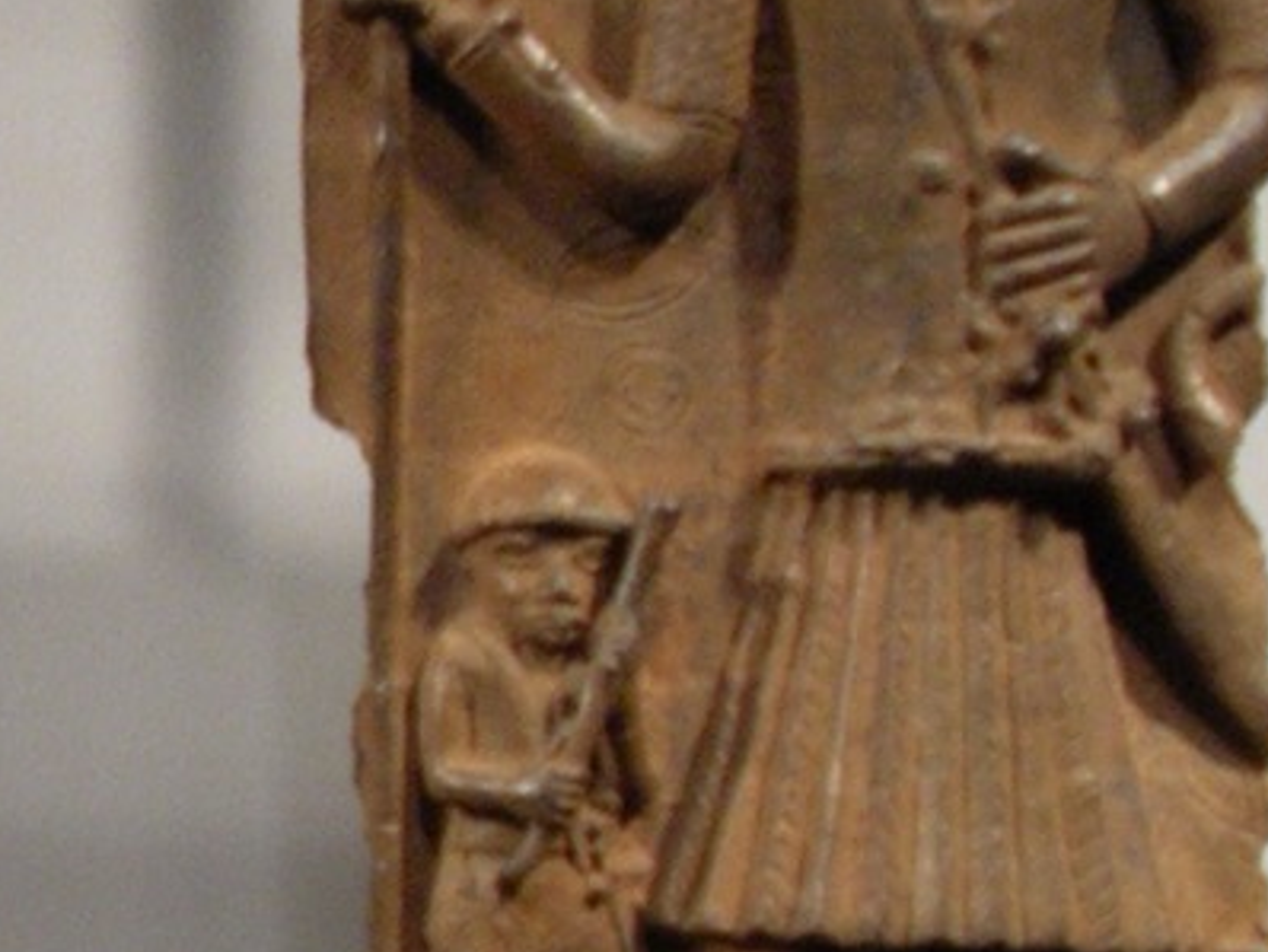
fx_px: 7514
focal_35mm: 205
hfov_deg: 9.3
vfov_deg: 7.3
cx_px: -825
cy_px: 656
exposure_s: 1/13
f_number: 3.3
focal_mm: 7.8
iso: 160
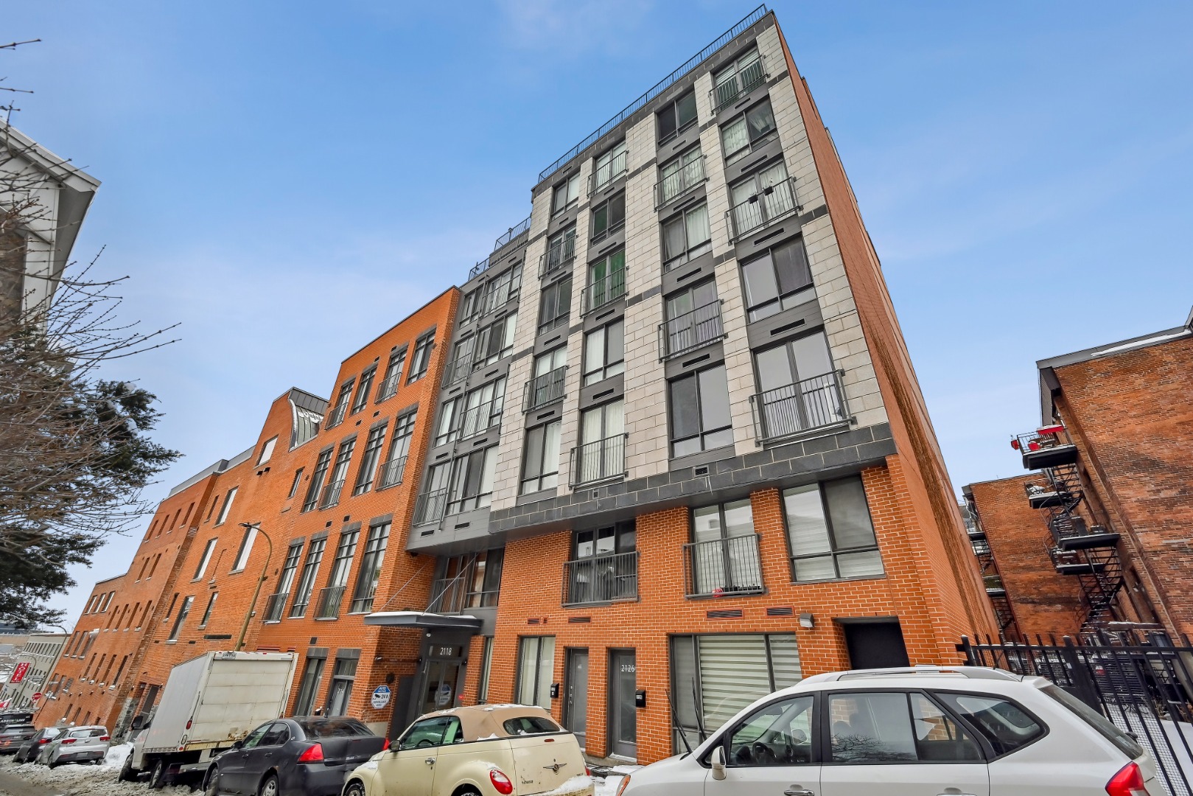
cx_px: 596
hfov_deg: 104.2
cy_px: 398
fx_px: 464
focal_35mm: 14
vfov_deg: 81.2
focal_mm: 14
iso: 800
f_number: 6.3
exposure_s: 1/1000
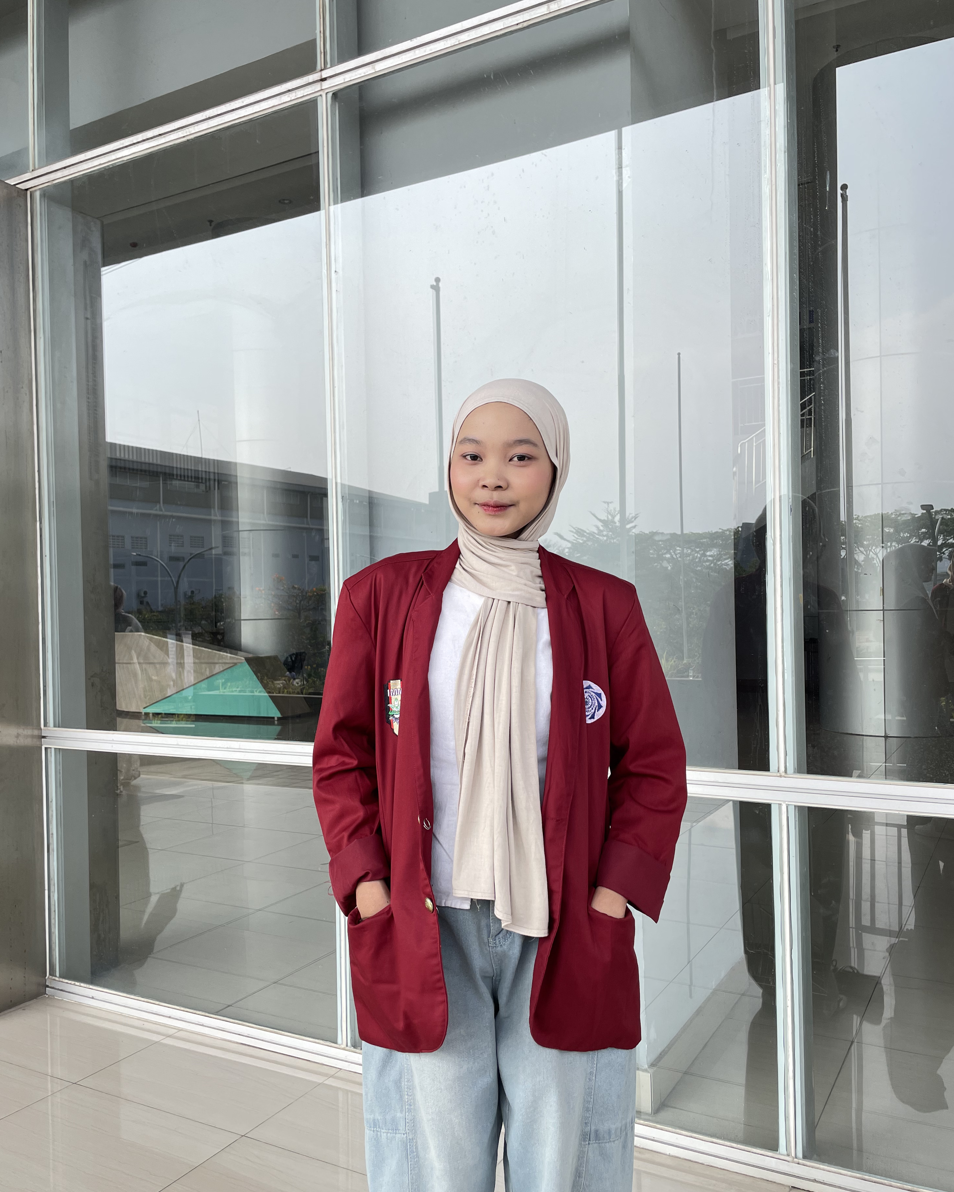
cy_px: 629
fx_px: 988
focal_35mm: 28
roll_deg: +1.4
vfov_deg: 62.2
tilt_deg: -0.1
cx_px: 471
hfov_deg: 51.5
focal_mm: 4.2
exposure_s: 1/1024
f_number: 1.6
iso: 32
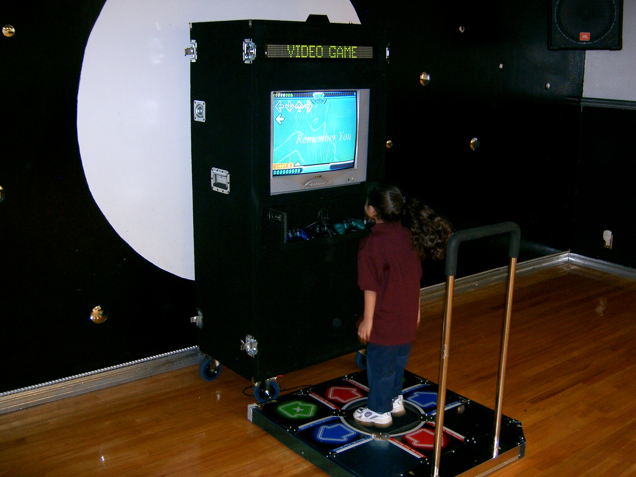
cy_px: 238
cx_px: 318
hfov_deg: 47.9
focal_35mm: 39
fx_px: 717
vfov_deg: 36.8
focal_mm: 8
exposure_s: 1/50
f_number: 2.8
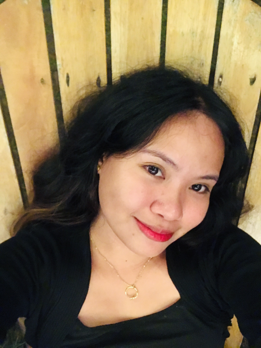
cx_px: 130
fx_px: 321
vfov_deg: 56.8
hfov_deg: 44.2
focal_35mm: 32
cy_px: 174
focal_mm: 2.87
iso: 640
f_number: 2.2
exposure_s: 1/15
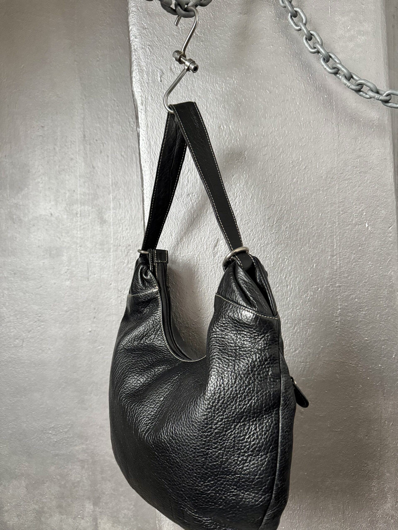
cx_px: 199
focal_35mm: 24
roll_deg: +0.6
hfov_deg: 56.8
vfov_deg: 71.6
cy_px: 265
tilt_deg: -0.9
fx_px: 368
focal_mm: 6.76
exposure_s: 1/60
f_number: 1.78
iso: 640
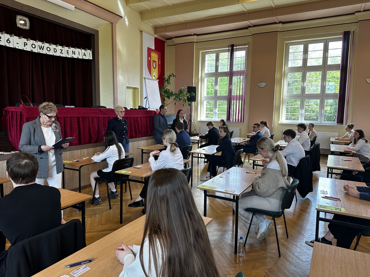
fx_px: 257
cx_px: 185
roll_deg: -0.4
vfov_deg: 56.8
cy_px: 138
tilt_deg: -5.2
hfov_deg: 71.6
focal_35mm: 24
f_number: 1.78
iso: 80
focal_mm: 6.86
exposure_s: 1/100
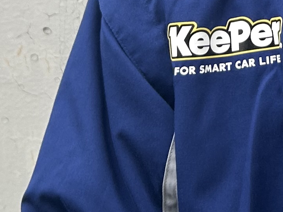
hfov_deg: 13.0
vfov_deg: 9.7
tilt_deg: -5.4
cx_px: 398
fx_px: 1185
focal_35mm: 145
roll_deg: -0.2
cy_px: -165
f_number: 1.5
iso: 40
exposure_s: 1/160
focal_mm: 5.7
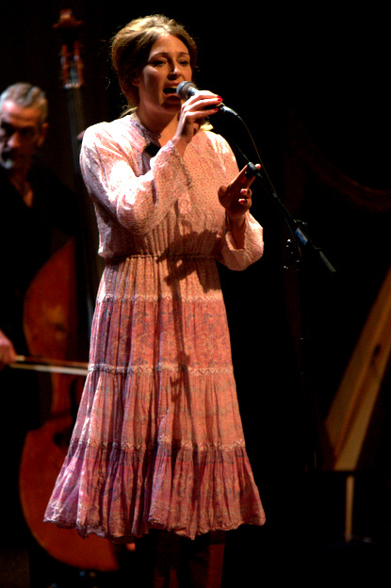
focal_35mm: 346
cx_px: 173
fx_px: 5646
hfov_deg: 4.0
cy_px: 281
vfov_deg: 6.0
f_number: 2.8
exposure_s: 1/160
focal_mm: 200
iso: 800
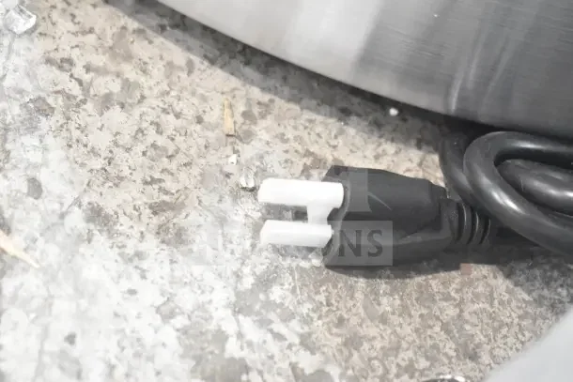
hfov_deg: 28.1
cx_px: 286
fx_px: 1146
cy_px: 191
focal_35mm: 72
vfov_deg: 18.9
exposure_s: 1/80
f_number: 5.3
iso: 7200
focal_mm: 48
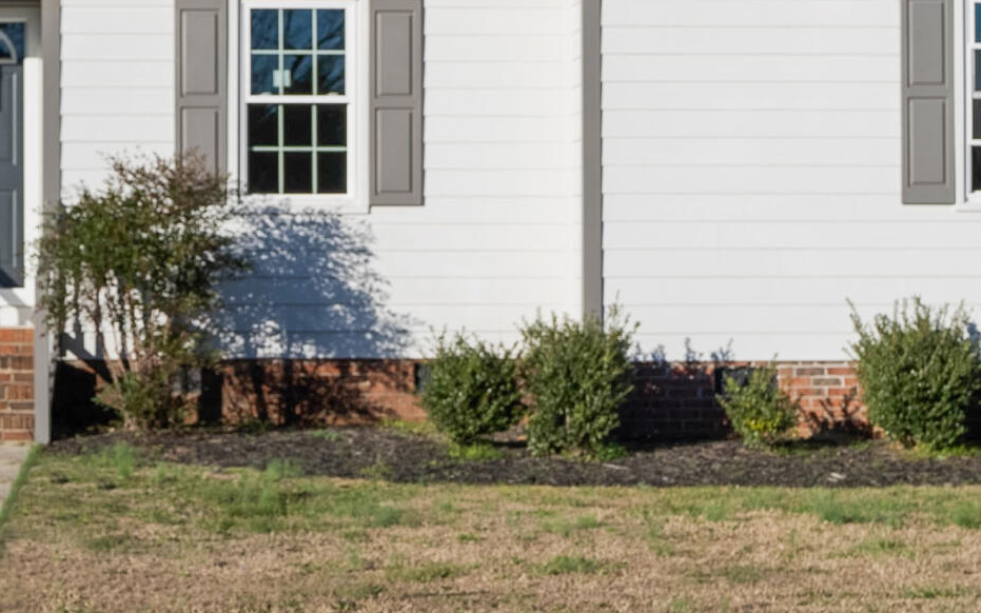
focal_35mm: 115
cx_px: 444
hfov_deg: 18.1
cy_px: 191
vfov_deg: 11.4
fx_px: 3075
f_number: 7.1
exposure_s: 1/500
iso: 200
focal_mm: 35
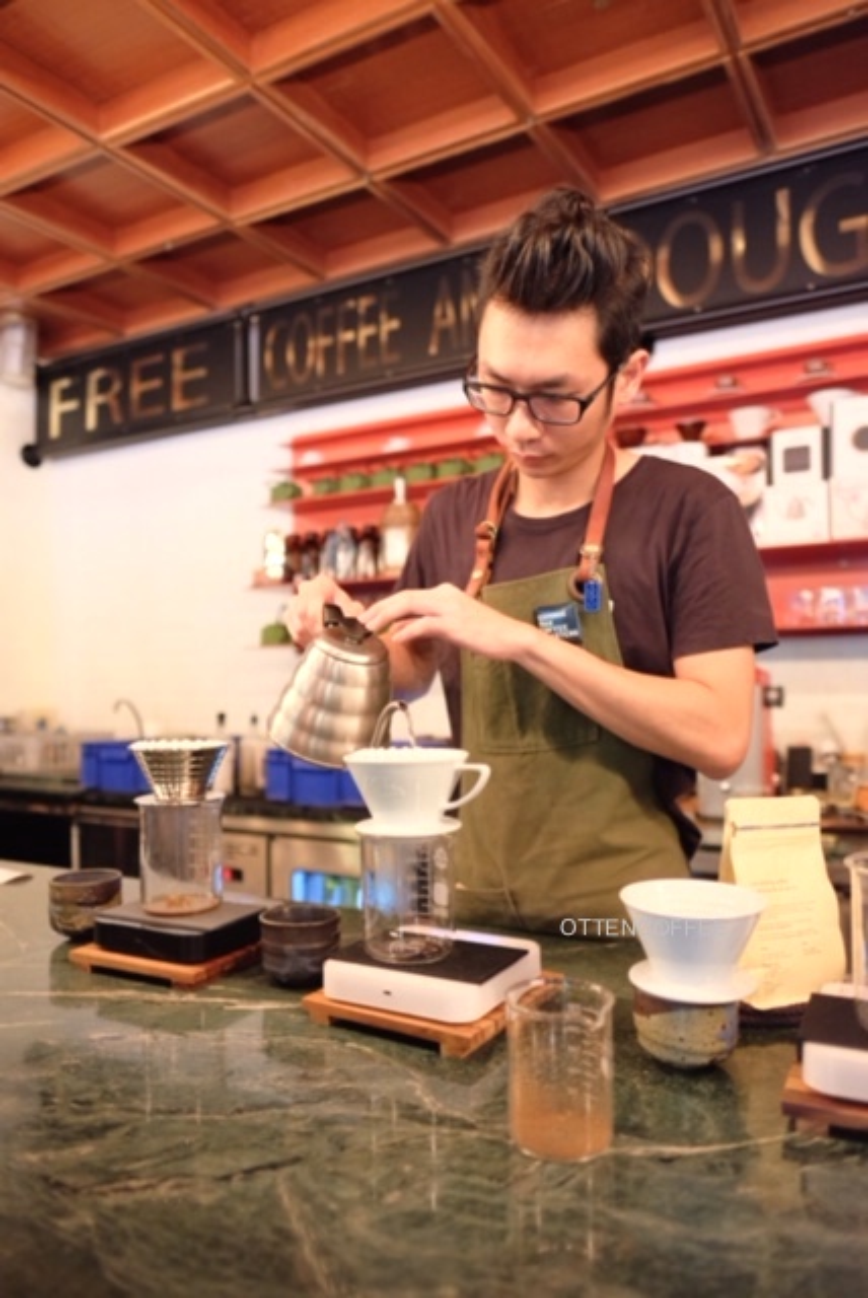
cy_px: 649
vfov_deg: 73.7
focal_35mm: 24
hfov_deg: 53.2
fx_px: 866
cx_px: 434
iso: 1600
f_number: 1.4
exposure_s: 1/100
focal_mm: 16
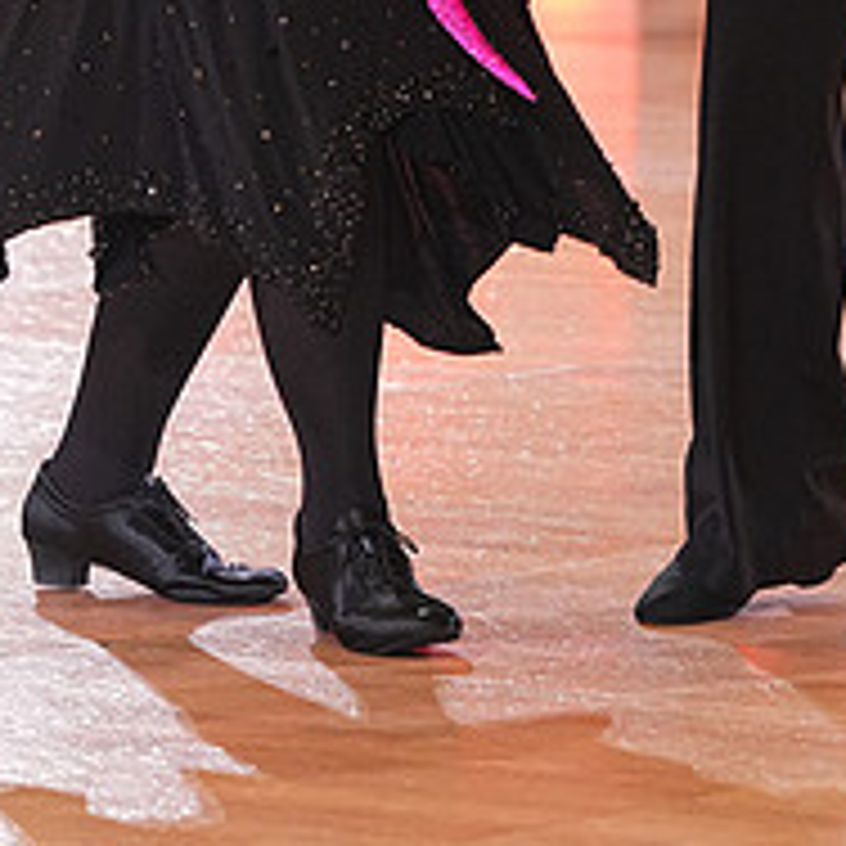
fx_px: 10922
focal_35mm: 395
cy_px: -292
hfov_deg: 4.4
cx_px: 700
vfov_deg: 4.4
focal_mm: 151
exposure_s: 1/200
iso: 2000
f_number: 4
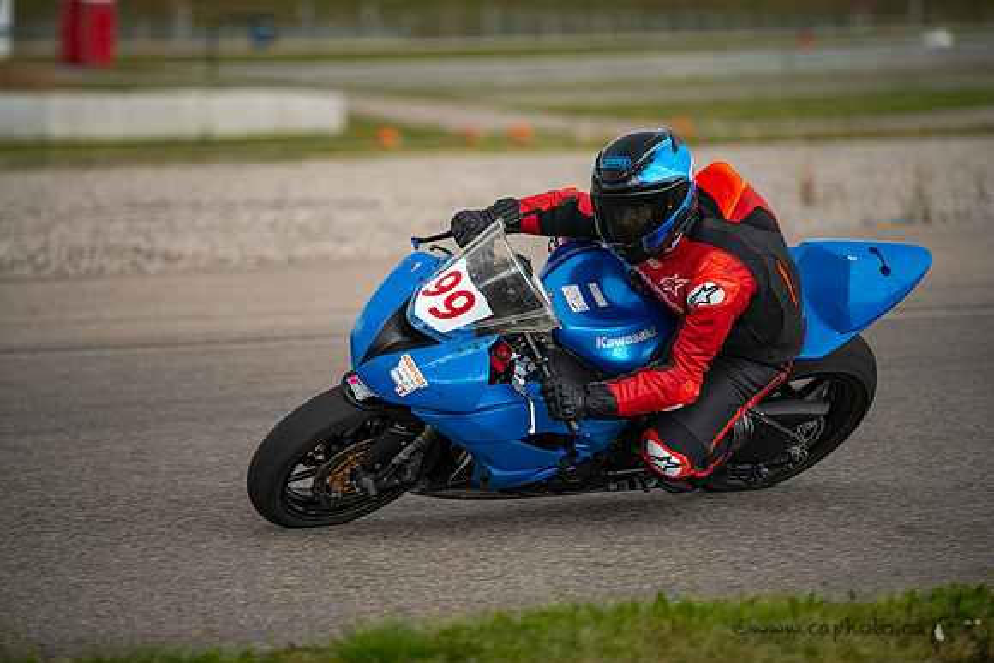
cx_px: 497
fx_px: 5523
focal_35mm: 200
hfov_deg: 10.3
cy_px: 332
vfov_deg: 6.9
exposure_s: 1/1250
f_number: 2.8
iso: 125
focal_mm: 200
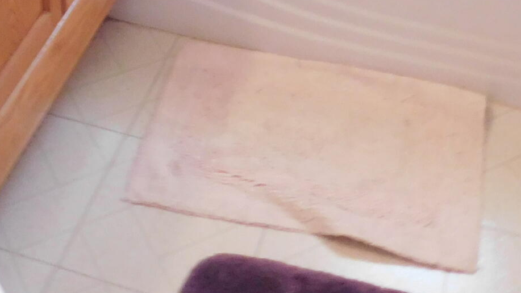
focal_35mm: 82
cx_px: 165
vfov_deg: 12.6
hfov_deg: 25.7
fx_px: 1133
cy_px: -328
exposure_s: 1/15
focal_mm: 4
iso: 400
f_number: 3
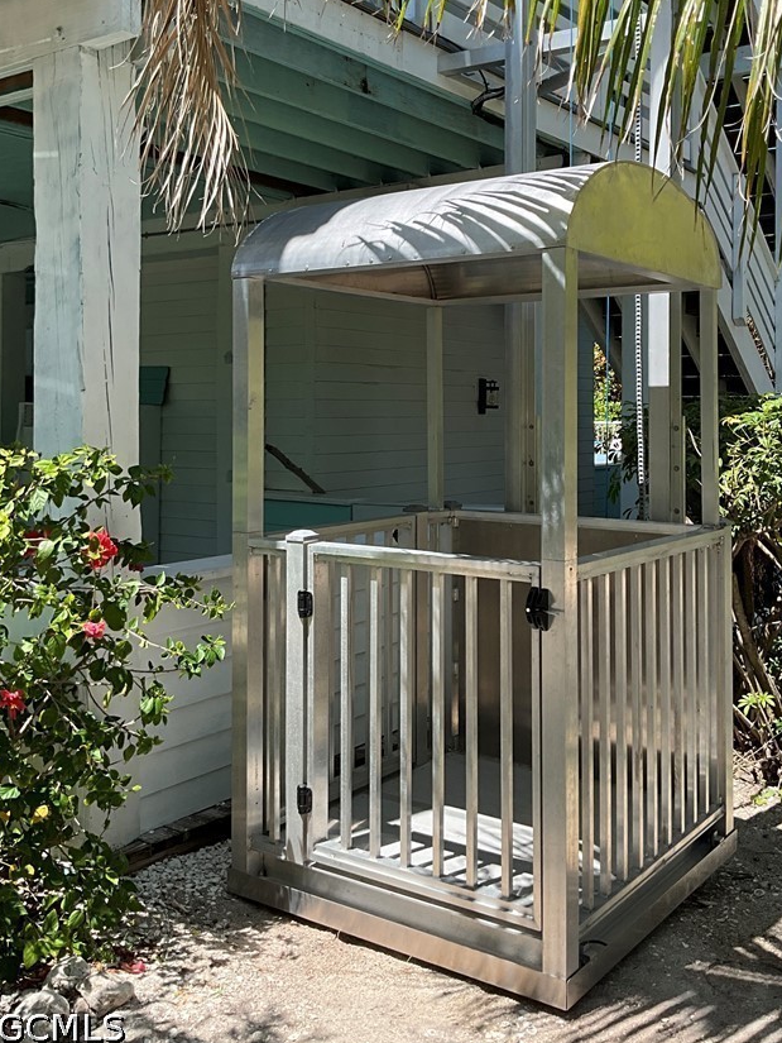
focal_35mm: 36
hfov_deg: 39.6
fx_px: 1084
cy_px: 410
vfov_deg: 51.0
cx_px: 451
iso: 25
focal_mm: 3
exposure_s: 1/829
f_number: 1.8
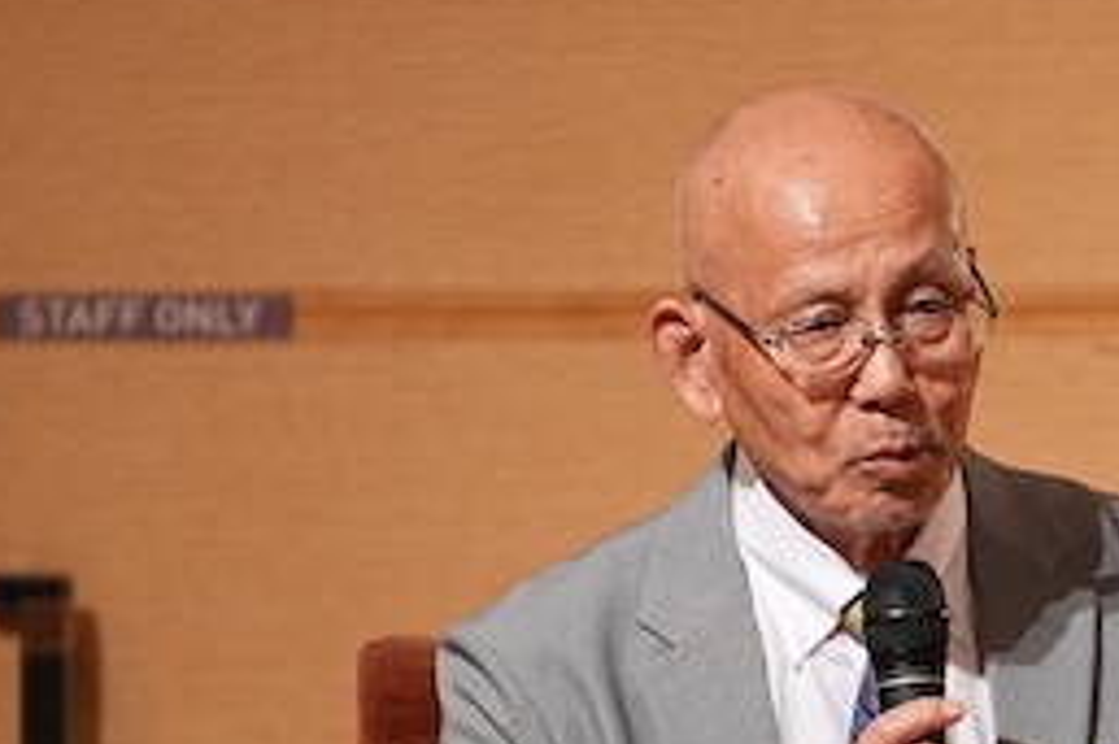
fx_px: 23918
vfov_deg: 1.8
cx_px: 1062
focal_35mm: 770
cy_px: 474
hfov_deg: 2.7
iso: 2000
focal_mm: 200
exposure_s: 1/200
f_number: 2.8
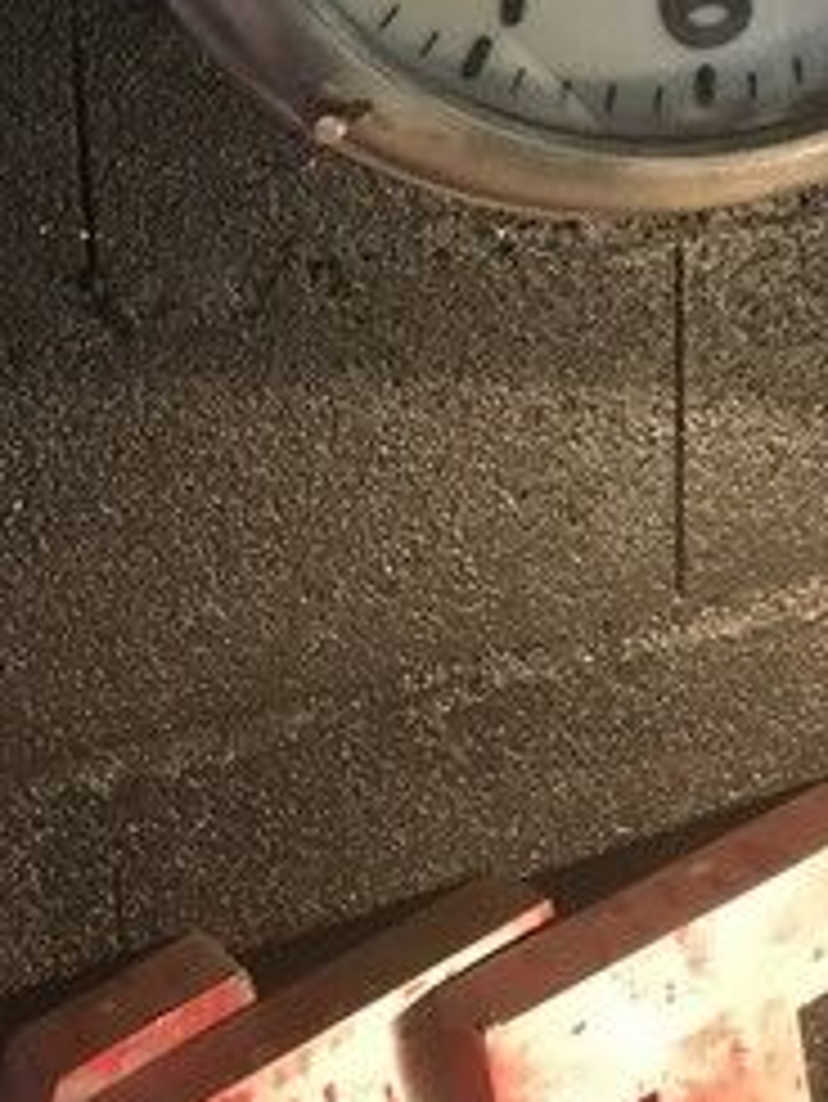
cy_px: -171
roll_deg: +3.1
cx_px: 405
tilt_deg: -16.6
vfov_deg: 25.1
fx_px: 2262
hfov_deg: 20.7
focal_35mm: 71
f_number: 2.2
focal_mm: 4.15
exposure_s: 1/17
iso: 320
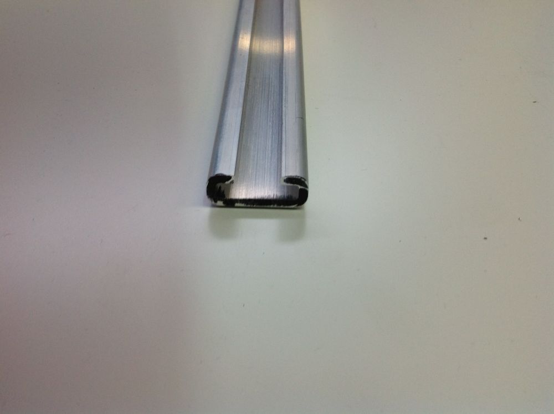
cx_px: 277
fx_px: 559
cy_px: 207
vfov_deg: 40.6
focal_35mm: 35
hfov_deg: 52.7
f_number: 2.4
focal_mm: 4.28
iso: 100
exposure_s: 1/100
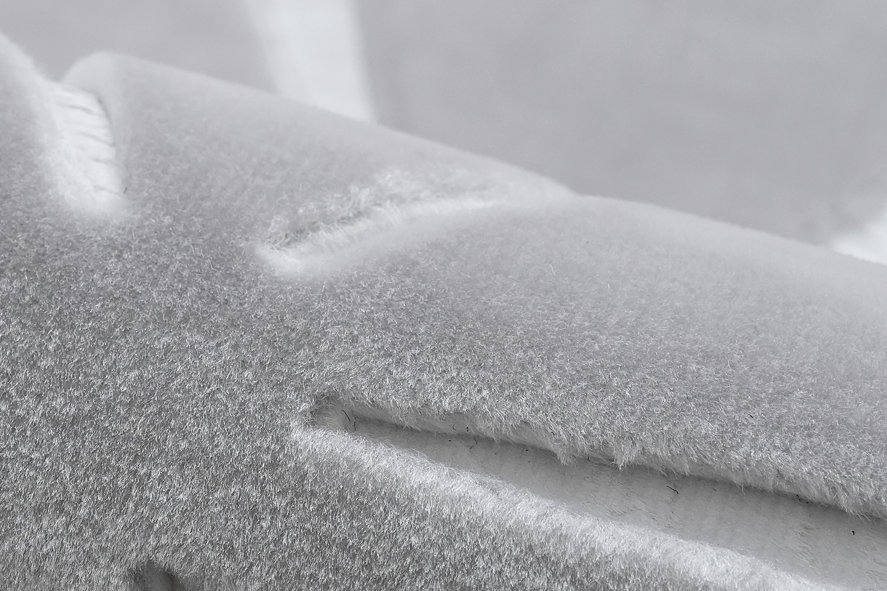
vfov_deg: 9.5
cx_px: 141
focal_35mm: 144
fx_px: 3548
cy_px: 369
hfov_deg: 14.2
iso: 1000
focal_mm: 56
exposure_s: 1/100
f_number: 13
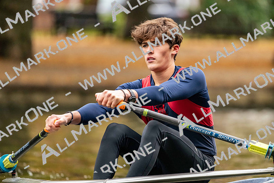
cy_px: 92
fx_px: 3045
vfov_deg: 3.4
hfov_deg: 5.2
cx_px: 137
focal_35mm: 400
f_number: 4.5
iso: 6400
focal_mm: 400
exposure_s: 1/2000
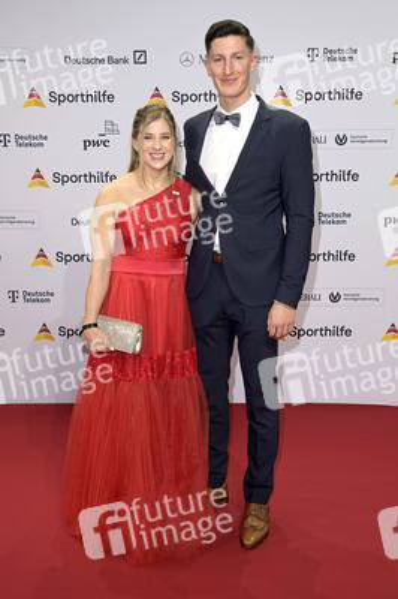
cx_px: 199
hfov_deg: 33.3
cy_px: 300
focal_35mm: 40
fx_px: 664
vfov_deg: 48.5
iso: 500
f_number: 5.6
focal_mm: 40
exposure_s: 1/250
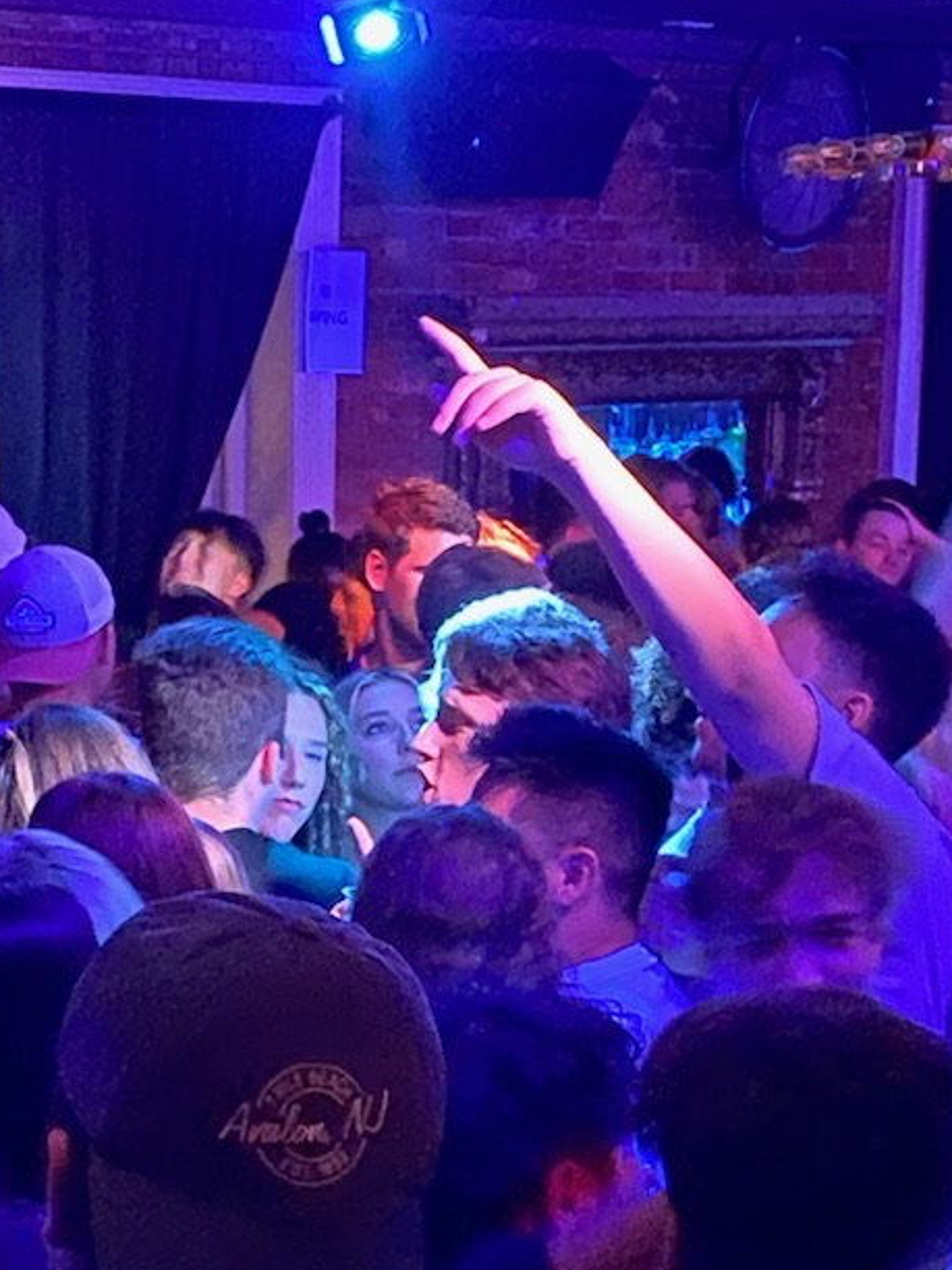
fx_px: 3190
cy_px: 1052
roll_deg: +0.5
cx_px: 276
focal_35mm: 87
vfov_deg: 22.1
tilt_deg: -13.6
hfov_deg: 16.9
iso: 2000
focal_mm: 4.25
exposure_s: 1/15
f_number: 1.8
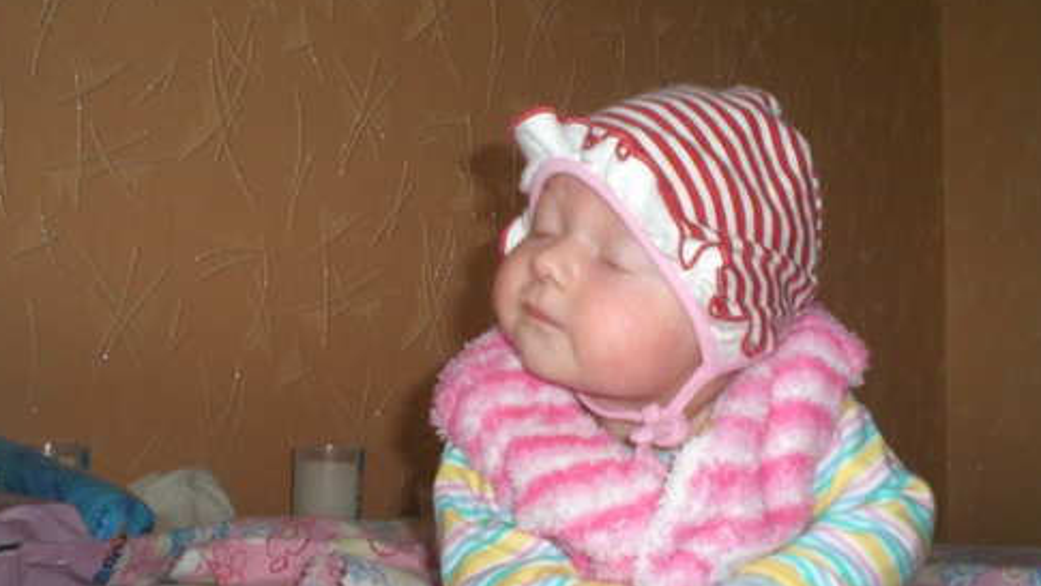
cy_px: 364
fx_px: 1298
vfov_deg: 25.4
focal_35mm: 47
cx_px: 528
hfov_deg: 43.7
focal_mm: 6.3
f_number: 3.1
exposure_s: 1/60
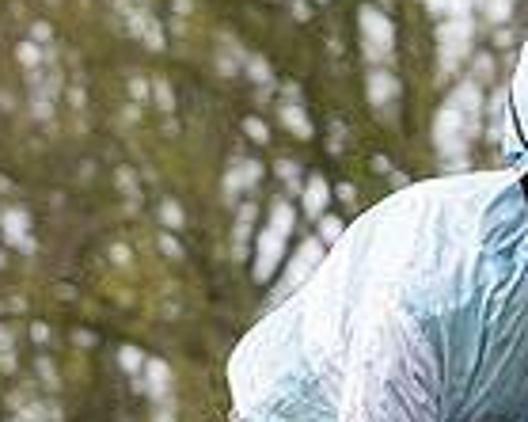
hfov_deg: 2.6
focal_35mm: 752
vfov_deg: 2.1
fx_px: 11743
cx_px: 860
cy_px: 768
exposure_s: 1/500
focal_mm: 98
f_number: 5
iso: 800
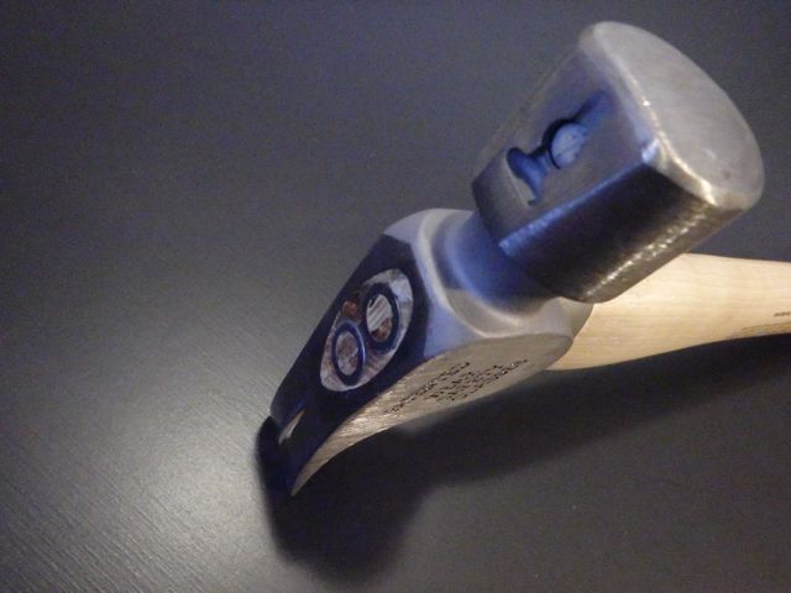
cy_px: 296
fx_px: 640
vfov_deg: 49.7
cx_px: 396
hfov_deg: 63.4
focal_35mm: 28
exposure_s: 1/15
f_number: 3.9
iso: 3200
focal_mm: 5
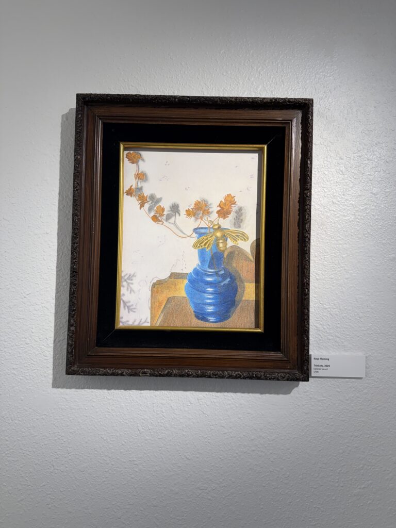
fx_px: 366
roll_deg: -0.7
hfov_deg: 56.8
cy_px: 264
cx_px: 198
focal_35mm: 24
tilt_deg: +3.0
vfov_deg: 71.6
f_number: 1.78
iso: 80
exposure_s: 1/397
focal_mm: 6.76
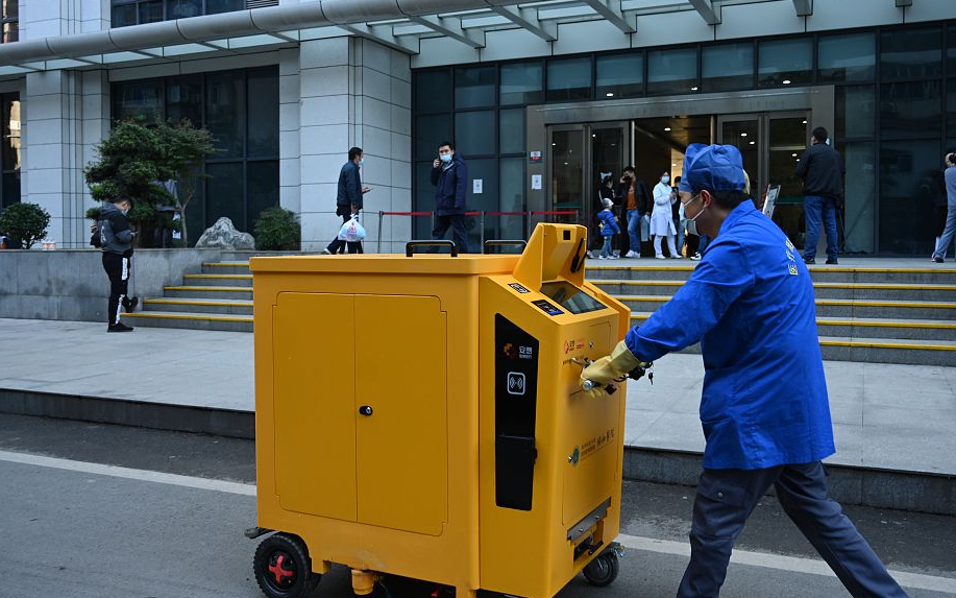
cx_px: 539
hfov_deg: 59.5
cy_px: 260
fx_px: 834
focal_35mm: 32
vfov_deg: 39.4
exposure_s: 1/250
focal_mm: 24
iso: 320
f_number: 4
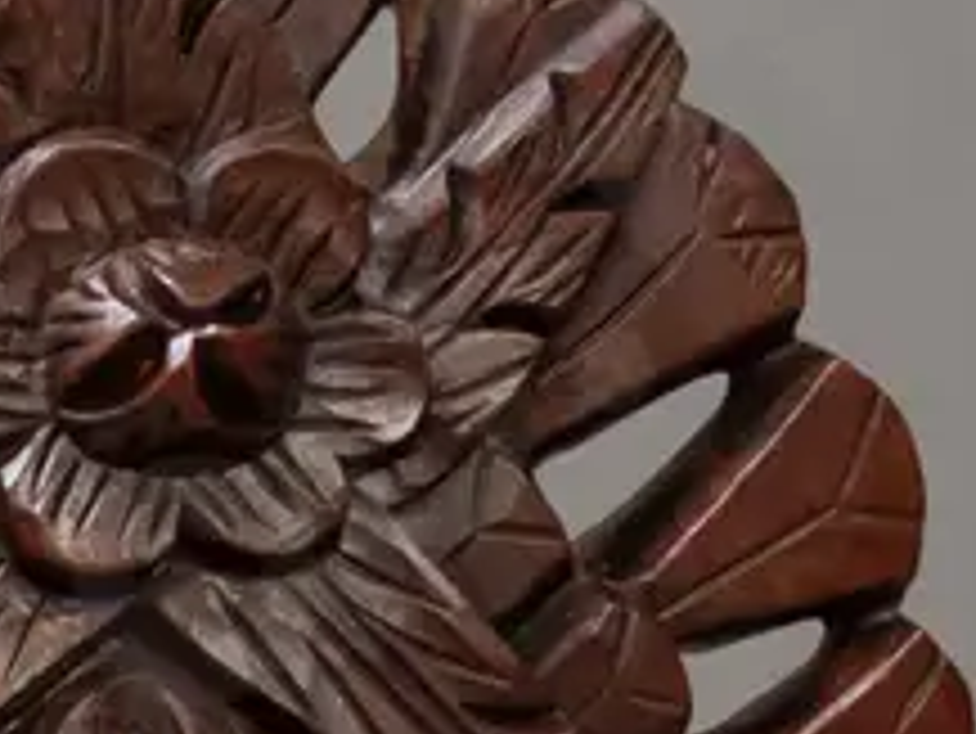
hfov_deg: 9.9
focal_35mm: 189
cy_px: 1351
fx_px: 5332
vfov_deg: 7.6
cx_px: -837
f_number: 5.6
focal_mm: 20
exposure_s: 1/100
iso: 3200
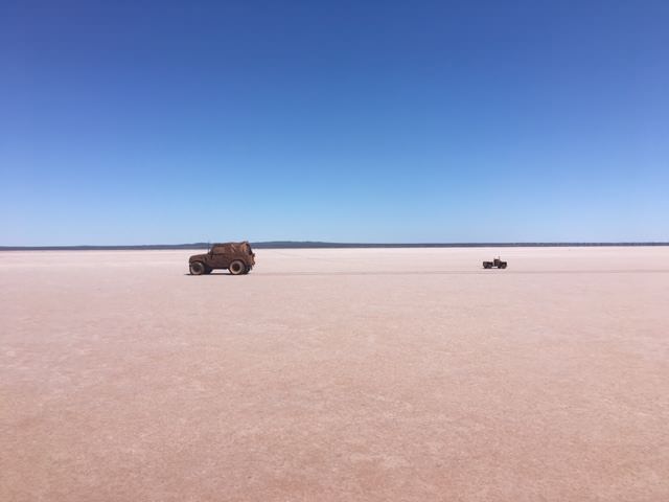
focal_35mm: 29
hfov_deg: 61.7
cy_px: 251
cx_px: 334
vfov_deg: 48.2
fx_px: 560
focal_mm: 4.15
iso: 25
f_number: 2.2
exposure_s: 1/3497
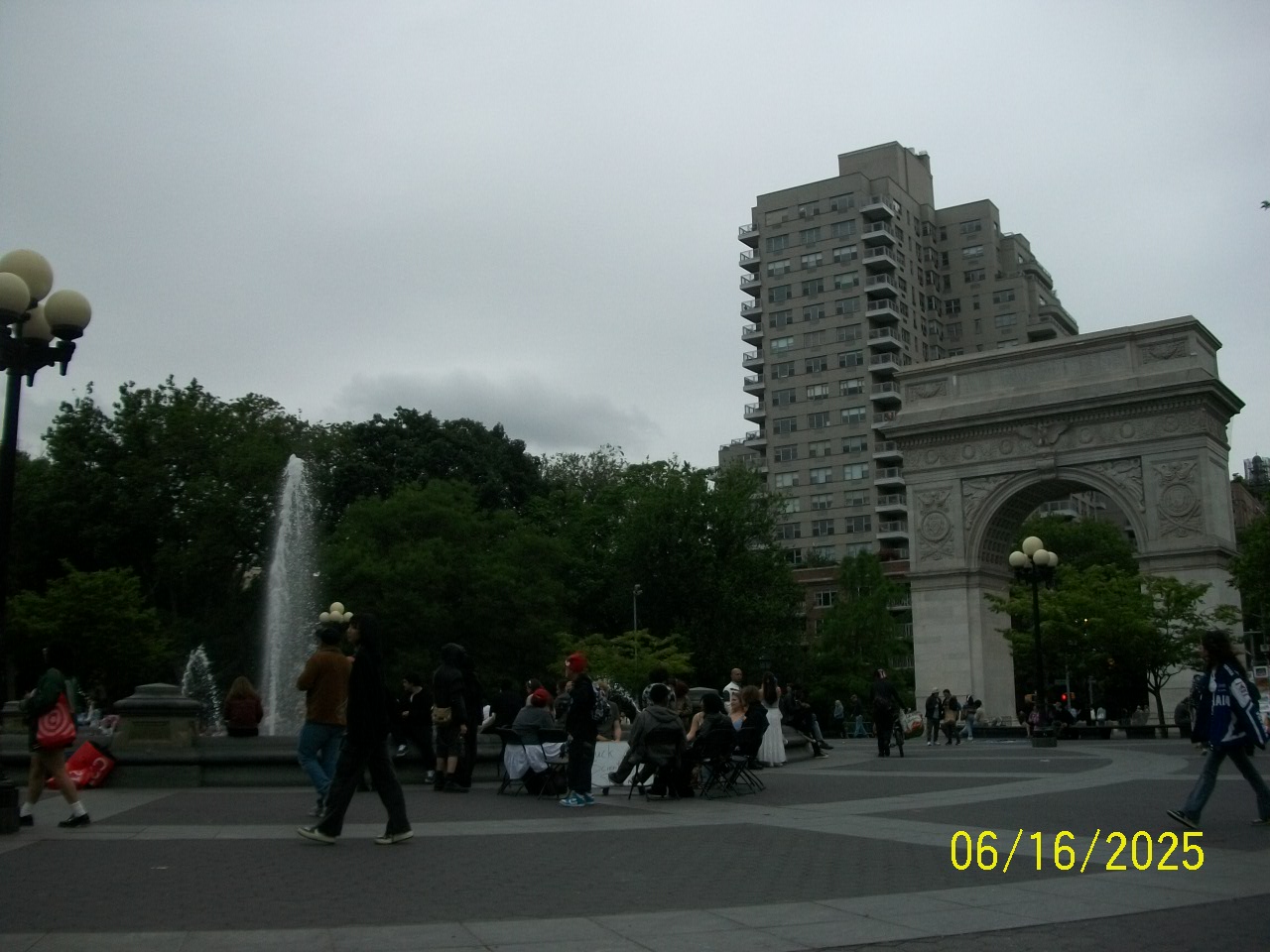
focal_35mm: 32
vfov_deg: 44.2
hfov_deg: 56.8
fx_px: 1174
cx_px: 635
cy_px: 476
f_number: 2.9
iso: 80
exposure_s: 1/500
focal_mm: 5.7
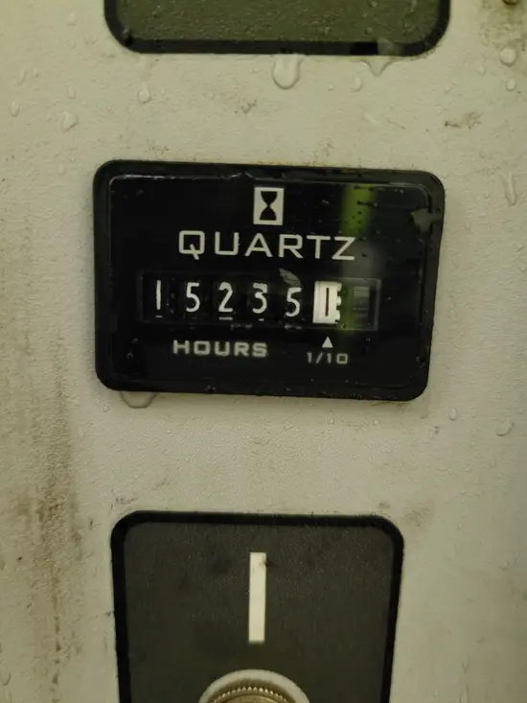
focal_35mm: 26
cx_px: 264
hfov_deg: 53.1
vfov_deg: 67.3
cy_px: 352
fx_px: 528
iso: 1000
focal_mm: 5.4
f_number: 1.8
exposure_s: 1/24
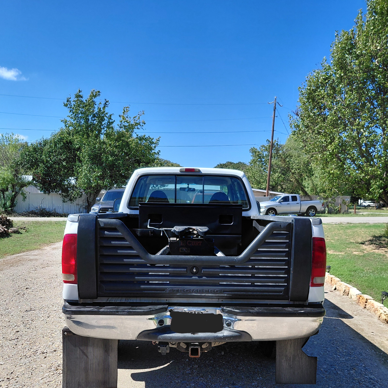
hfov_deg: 54.0
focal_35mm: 30
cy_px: 254
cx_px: 193
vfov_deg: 53.1
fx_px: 380
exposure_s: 1/2500
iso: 50
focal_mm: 4.69
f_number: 1.8
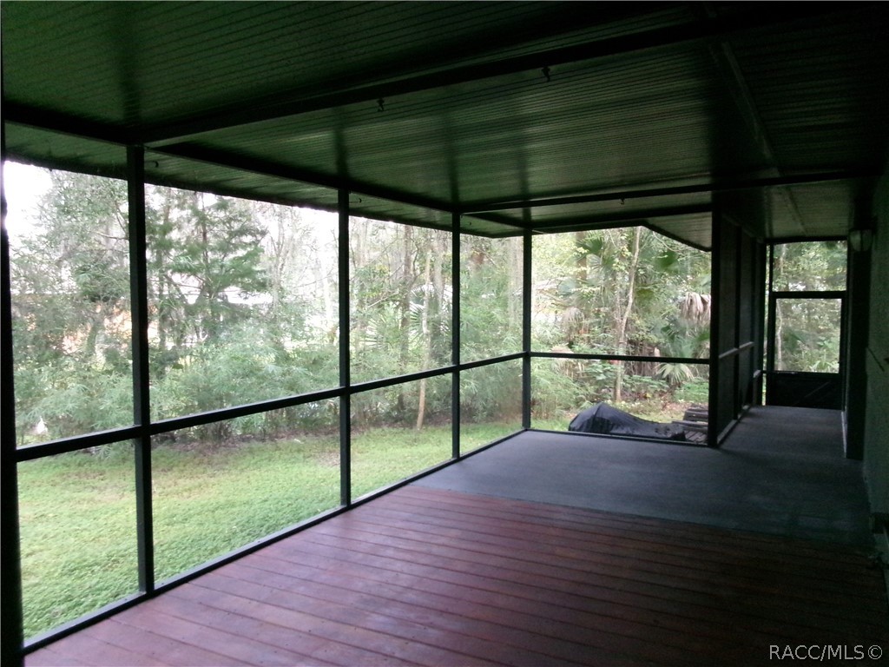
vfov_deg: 49.7
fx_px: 719
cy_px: 334
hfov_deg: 63.4
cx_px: 444
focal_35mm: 28
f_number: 3.9
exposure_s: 1/70
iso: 800
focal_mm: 5.1
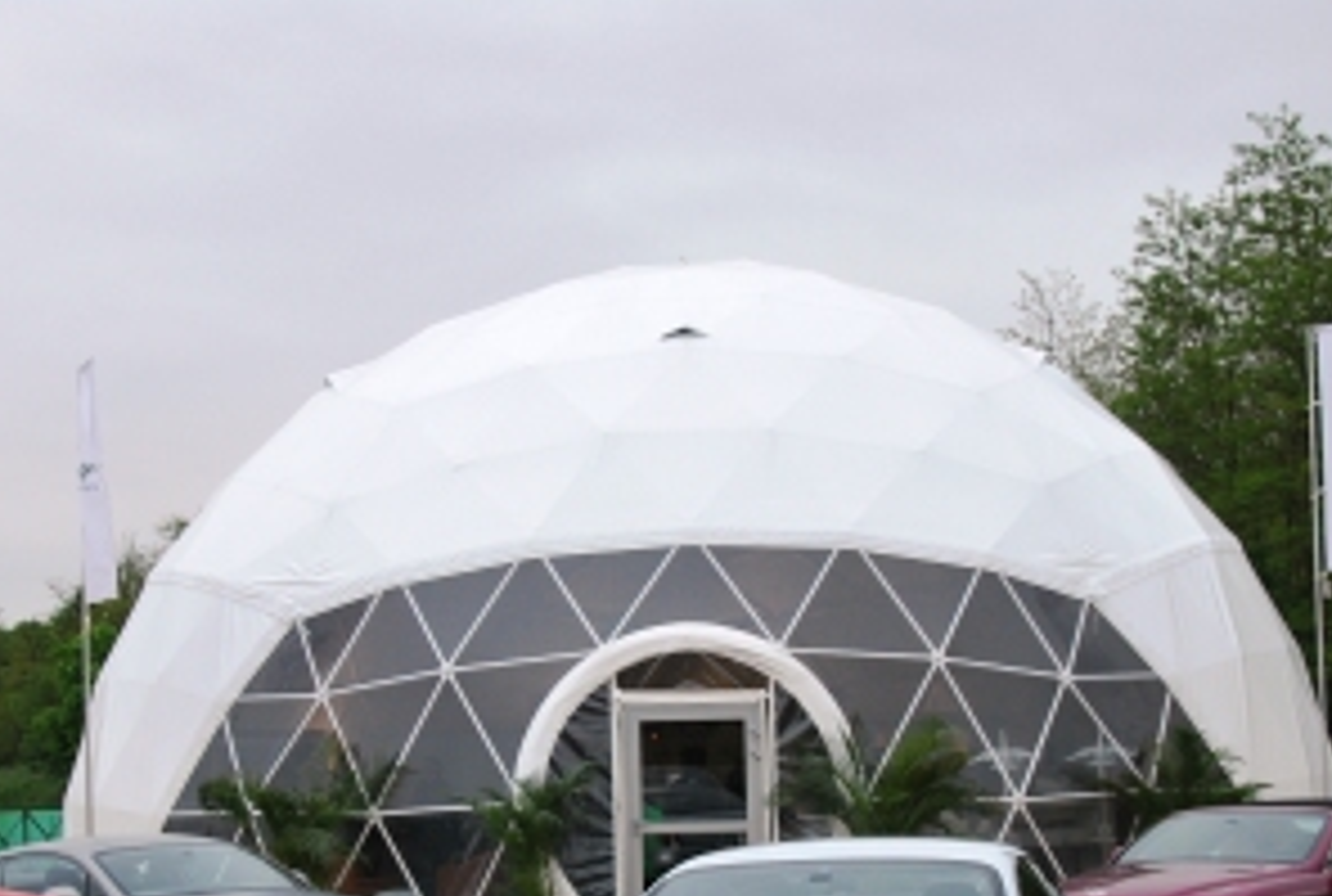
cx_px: 652
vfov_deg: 20.0
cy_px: 671
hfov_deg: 29.6
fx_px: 2522
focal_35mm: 68
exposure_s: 1/500
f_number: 7.1
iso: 400
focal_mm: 30
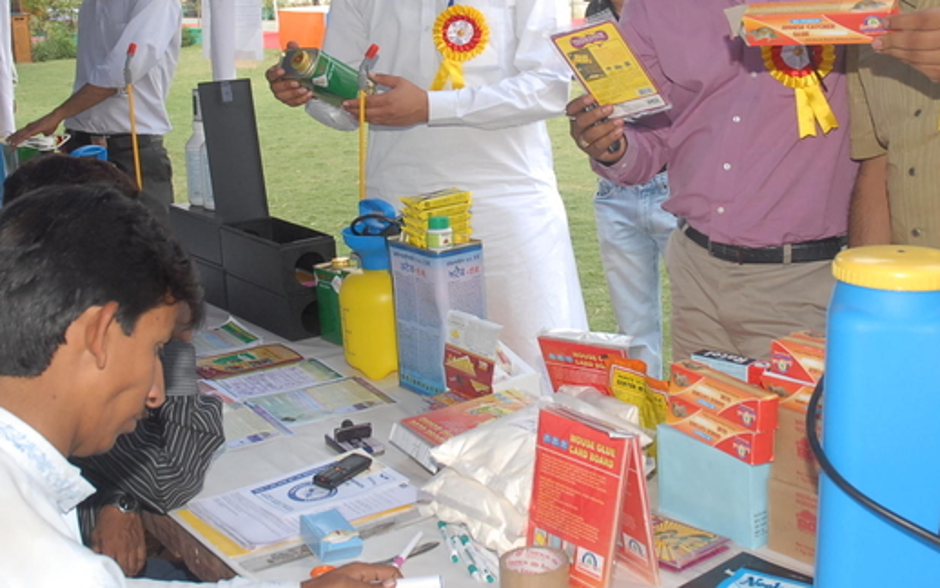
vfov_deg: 24.7
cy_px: 191
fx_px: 1332
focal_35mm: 52
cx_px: 486
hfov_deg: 38.9
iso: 400
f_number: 5.6
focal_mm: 22
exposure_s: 1/125
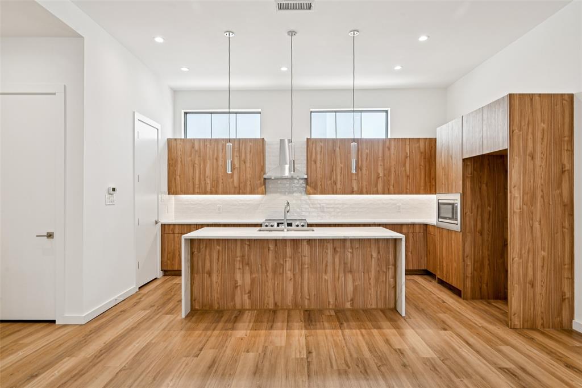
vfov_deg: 60.7
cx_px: 291
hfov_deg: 82.6
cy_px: 194
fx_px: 331
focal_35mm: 20
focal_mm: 20.5
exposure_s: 1/30
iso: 400
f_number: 8
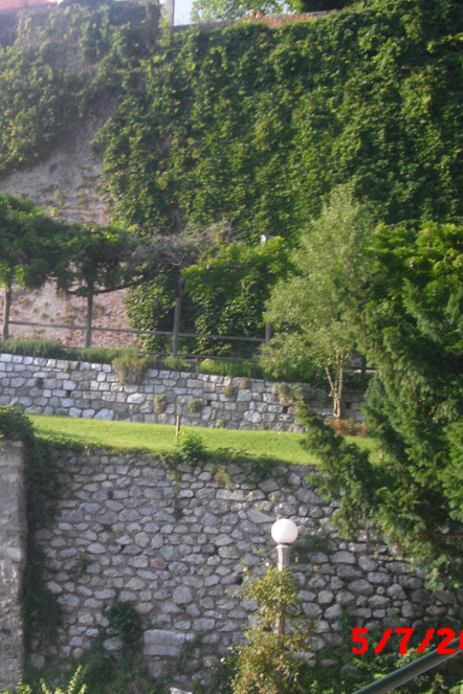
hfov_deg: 21.7
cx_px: 36
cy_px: 327
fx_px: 1177
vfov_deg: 32.9
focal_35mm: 61
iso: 100
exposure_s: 1/100
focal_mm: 6.2
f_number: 5.6
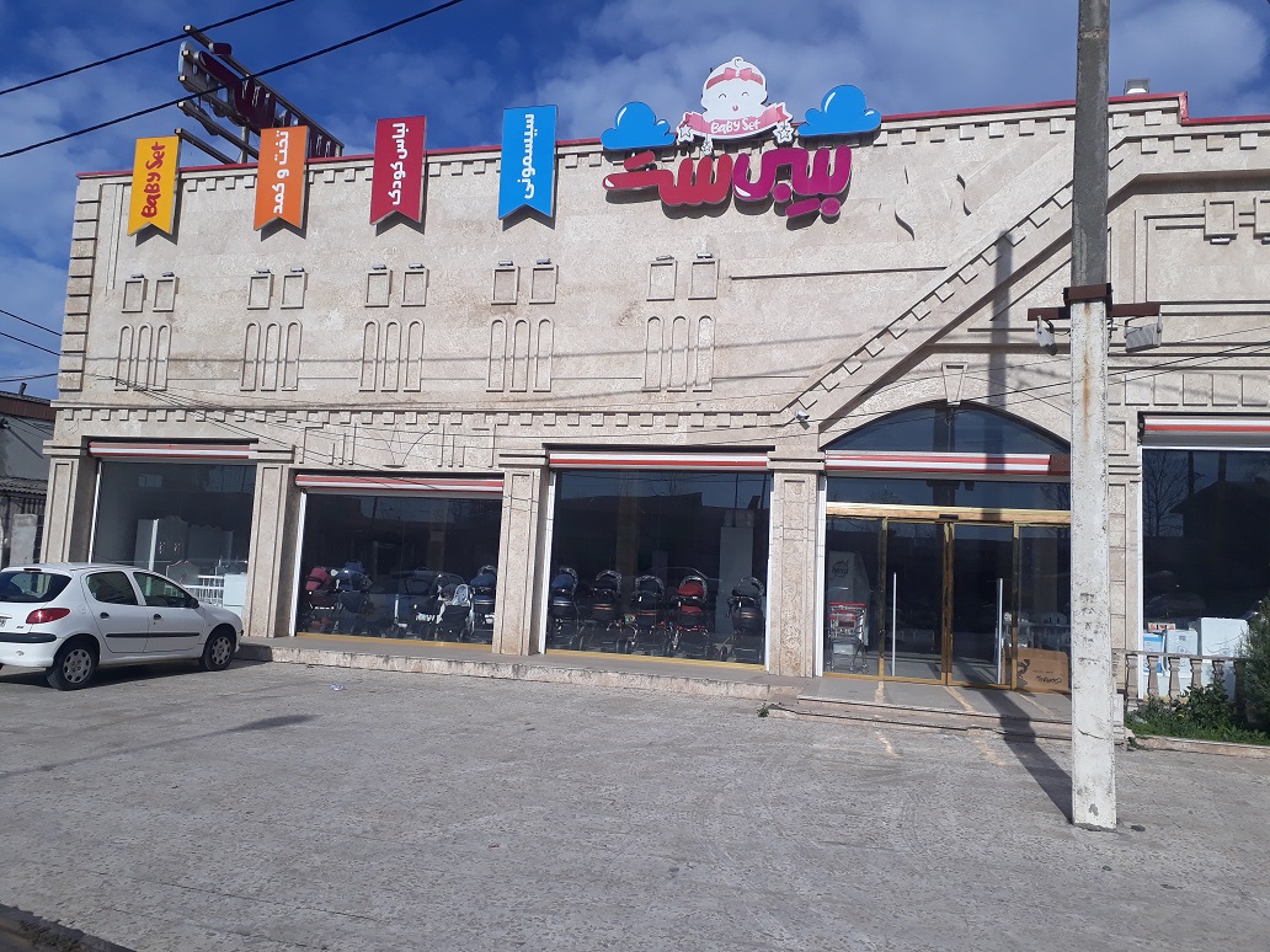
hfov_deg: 65.3
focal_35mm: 27
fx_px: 991
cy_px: 476
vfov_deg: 51.4
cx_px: 635
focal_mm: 3.6
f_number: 1.9
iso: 40
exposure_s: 1/3876
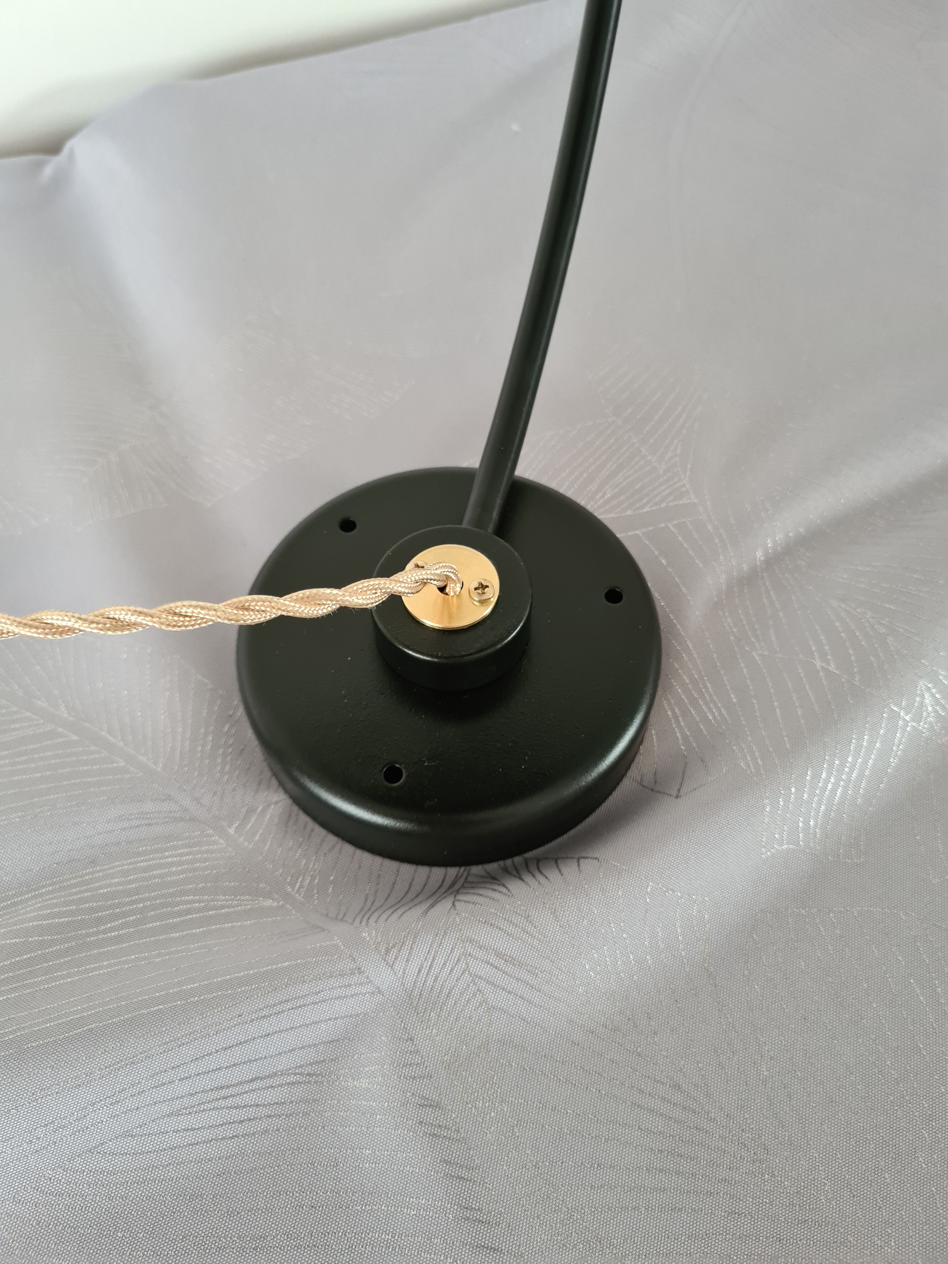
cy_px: 632
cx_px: 474
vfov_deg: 67.3
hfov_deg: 53.1
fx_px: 949
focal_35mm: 26
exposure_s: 1/50
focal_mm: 5.4
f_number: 1.8
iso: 500
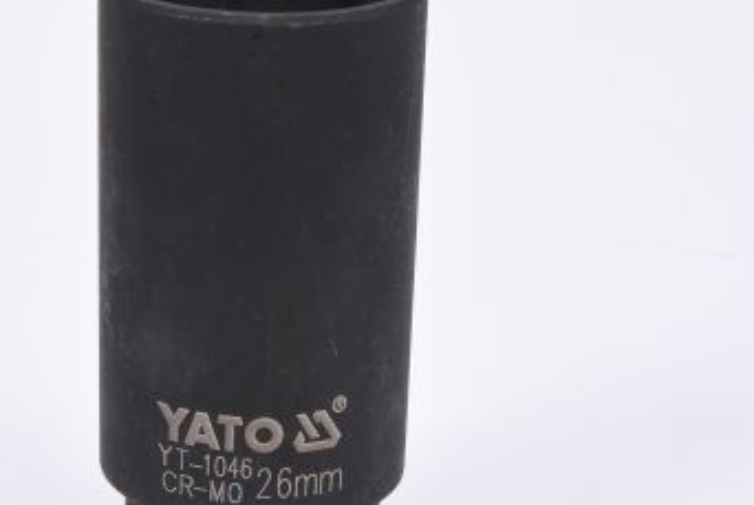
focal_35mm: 120
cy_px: 300
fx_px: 2517
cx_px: 270
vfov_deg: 11.5
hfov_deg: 17.0
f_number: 16
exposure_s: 1/125
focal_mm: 50
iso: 250
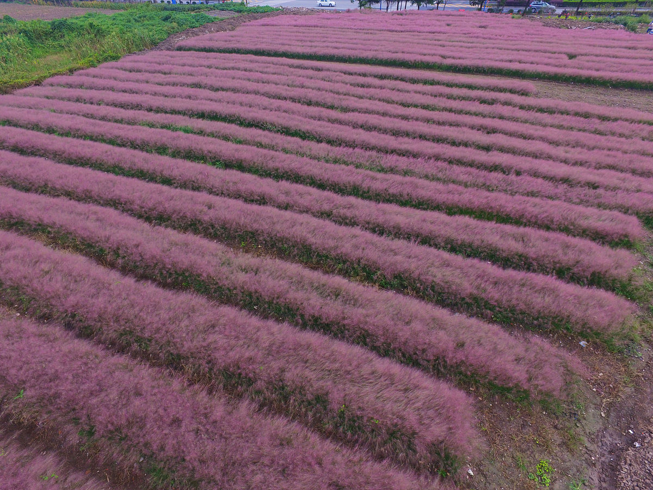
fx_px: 377
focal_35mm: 20
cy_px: 245
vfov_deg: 66.0
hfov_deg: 81.7
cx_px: 326
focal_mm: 3.61
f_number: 2.8
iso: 100
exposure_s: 1/558
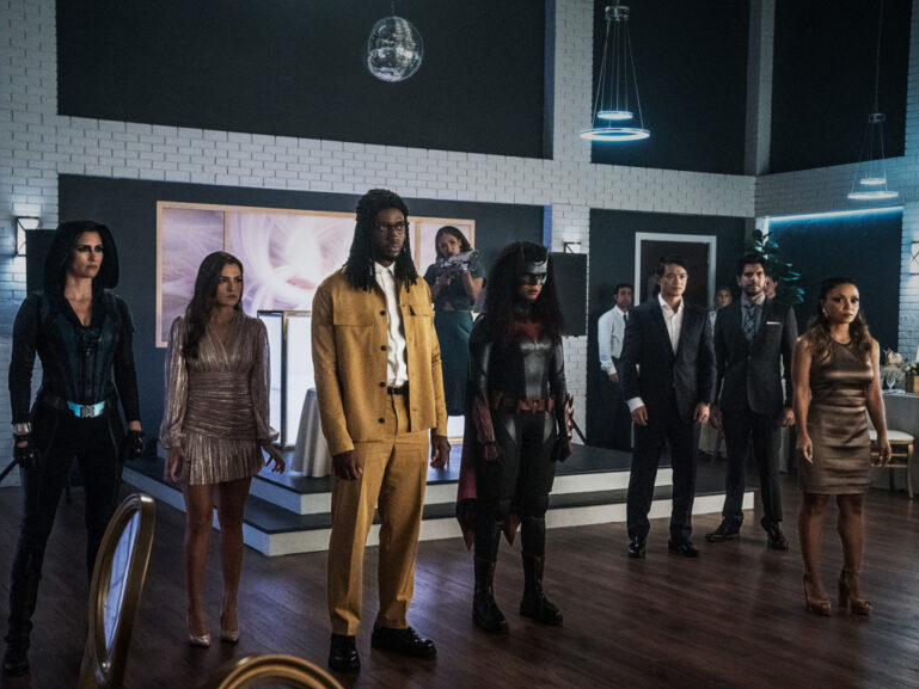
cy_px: 357
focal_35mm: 45
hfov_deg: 42.1
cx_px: 431
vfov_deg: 32.2
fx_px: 1195
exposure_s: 1/200
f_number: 4.5
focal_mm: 40
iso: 10000
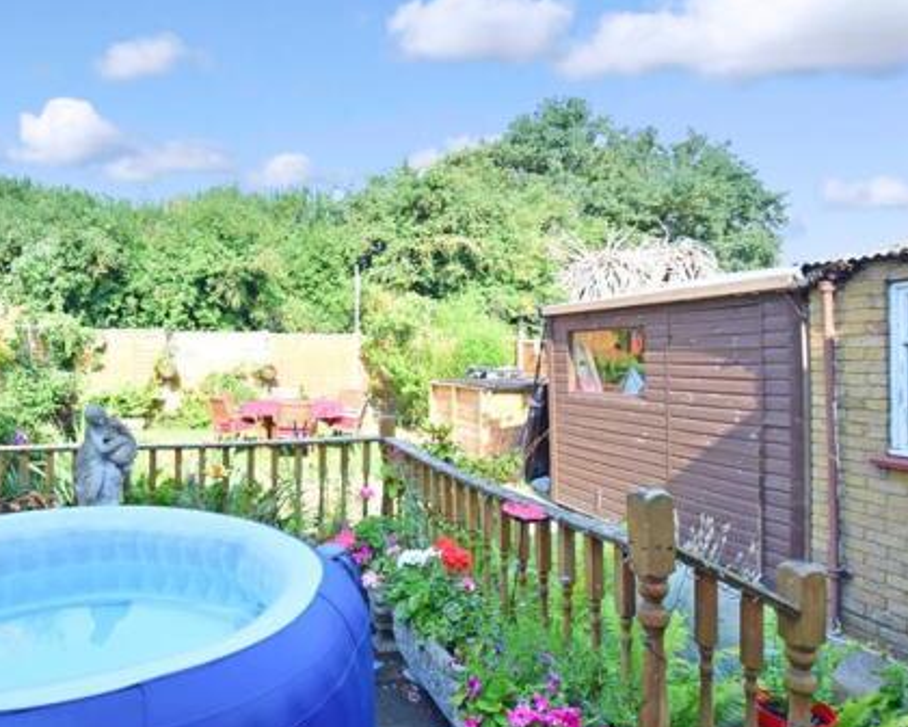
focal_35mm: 22
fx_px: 591
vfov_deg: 63.1
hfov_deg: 73.0
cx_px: 309
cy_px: 362
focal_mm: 10
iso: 200
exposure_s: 1/200
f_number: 7.1
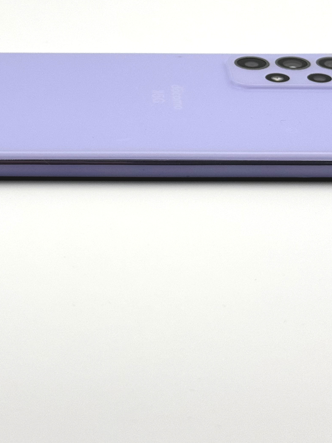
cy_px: 72
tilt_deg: -23.2
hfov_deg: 15.9
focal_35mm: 93
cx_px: 124
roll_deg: -1.3
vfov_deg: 20.8
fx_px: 1189
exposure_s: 1/488
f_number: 1.78
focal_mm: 6.76
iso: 64
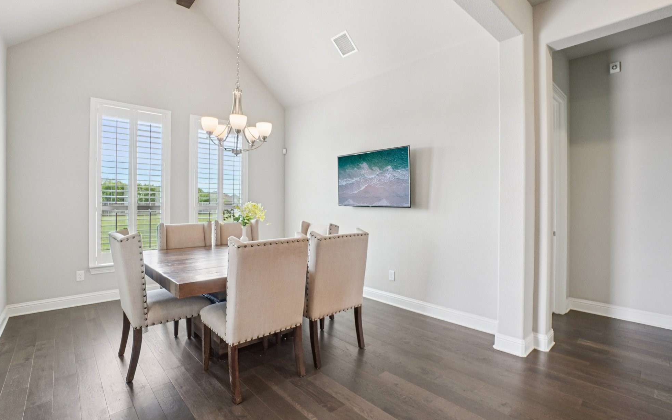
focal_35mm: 16
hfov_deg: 97.8
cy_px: 201
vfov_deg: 71.2
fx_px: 293
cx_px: 350
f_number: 8
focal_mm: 10
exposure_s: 1/30
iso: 400
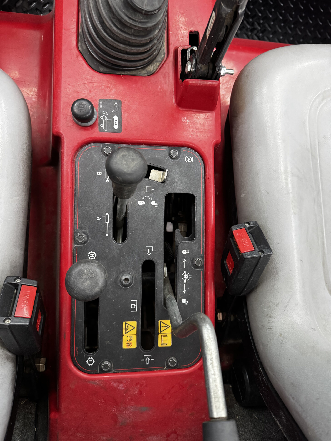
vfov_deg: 71.6
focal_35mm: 24
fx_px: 306
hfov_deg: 56.8
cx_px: 166
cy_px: 220
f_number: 1.78
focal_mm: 6.76
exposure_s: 1/60
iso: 500
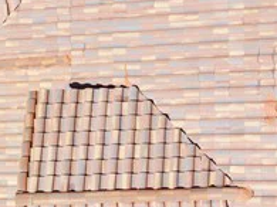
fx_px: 1008
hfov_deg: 14.8
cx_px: 381
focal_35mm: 126
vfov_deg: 11.7
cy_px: 153
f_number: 2.8
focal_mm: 12.29
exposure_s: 1/320
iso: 100
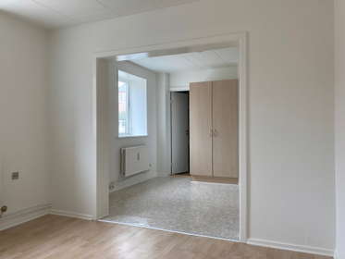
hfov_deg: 63.4
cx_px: 172
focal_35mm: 28
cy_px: 130
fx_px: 279
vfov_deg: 49.8
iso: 32
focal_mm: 3.99
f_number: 1.8
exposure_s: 1/121
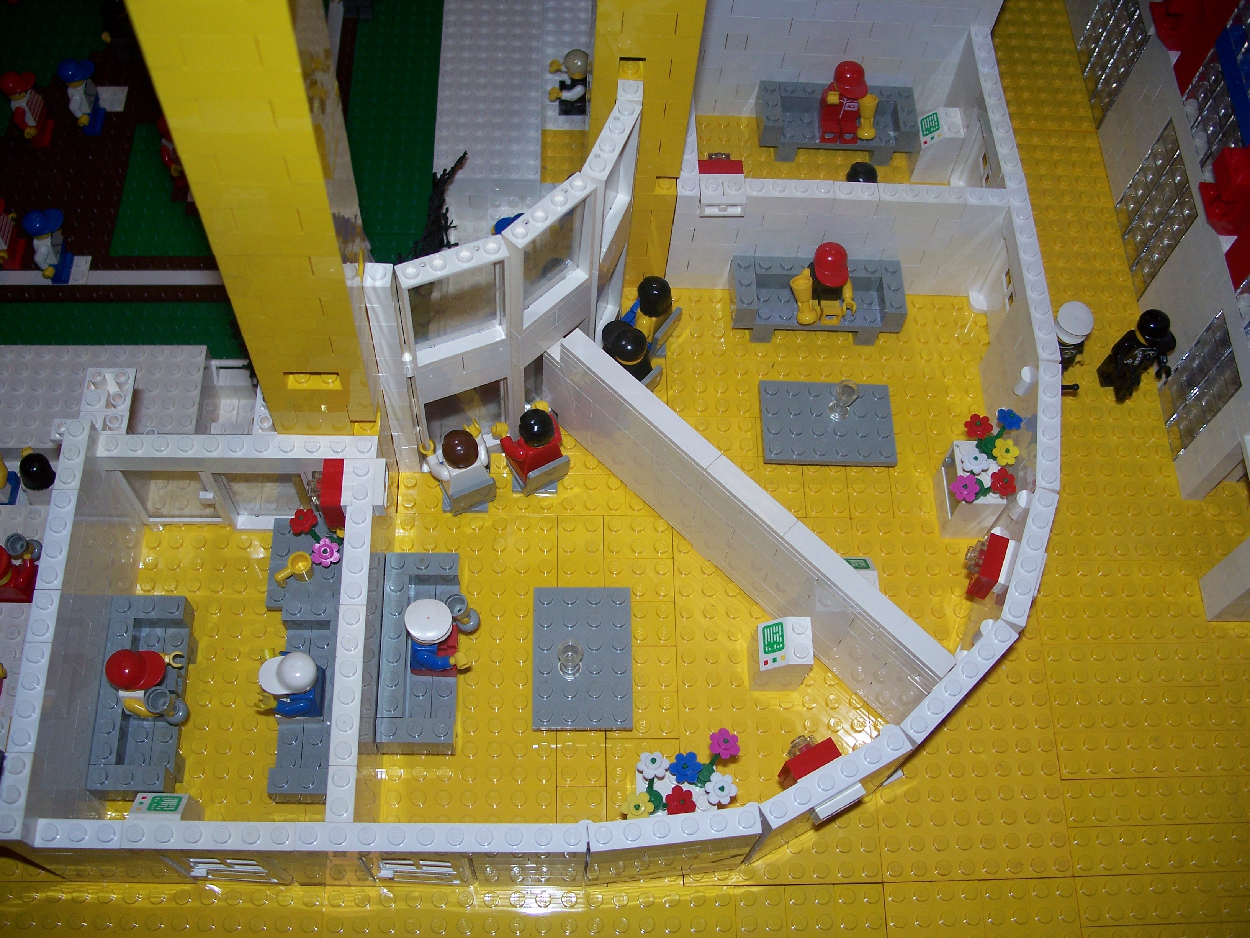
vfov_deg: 38.7
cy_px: 469
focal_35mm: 37
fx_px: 1336
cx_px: 625
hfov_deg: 50.1
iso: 125
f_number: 2.8
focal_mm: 7.8
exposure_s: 1/60
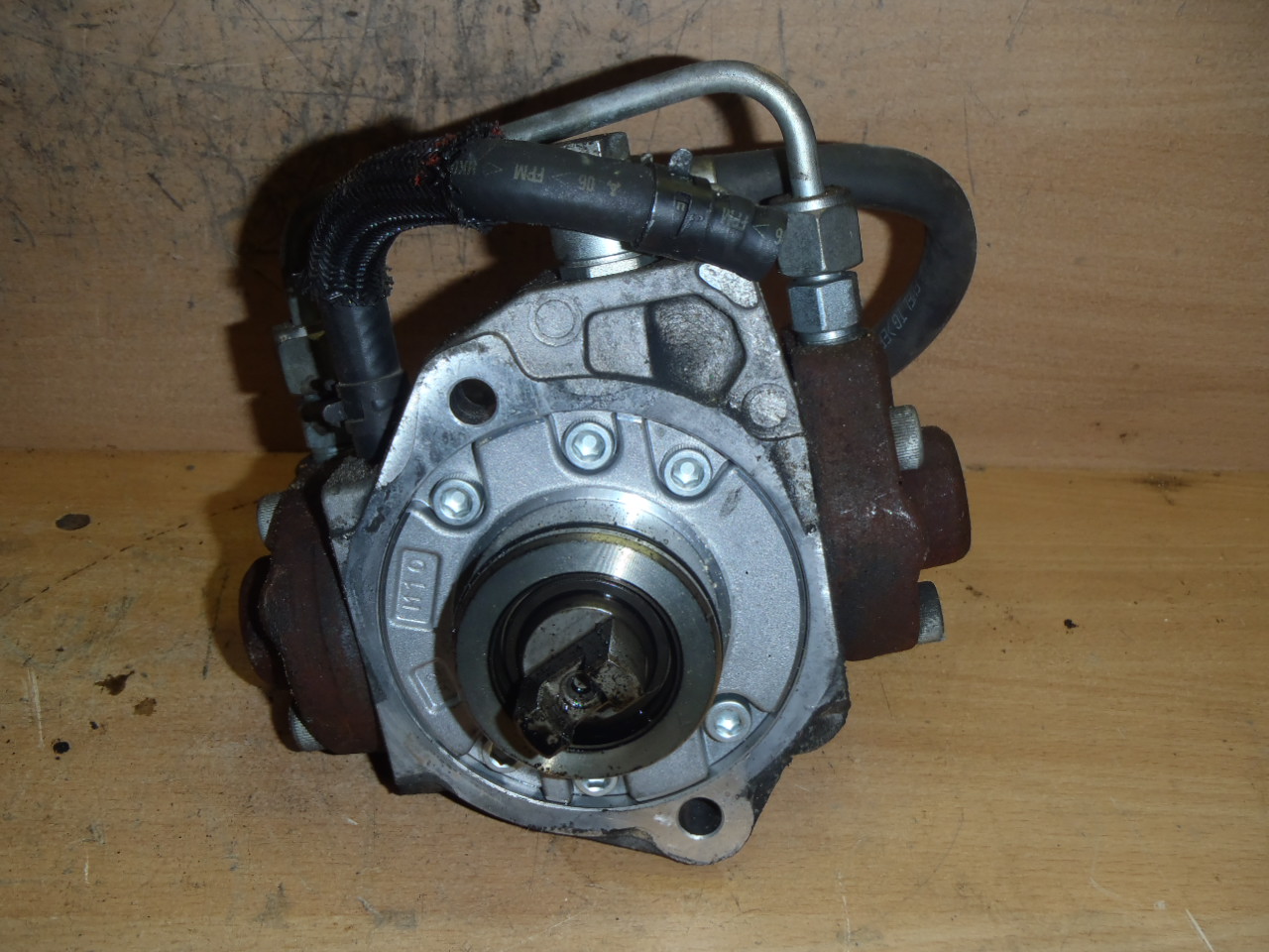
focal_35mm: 38
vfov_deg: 37.7
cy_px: 476
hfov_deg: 49.0
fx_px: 1393
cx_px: 634
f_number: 4.6
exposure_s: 1/40
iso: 100
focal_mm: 6.83
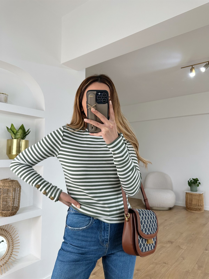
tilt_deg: -26.6
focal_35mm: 24
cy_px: 140
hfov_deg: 56.8
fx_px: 193
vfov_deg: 71.6
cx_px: 104
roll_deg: -0.4
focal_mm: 6.86
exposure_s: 1/50
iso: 200
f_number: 1.78
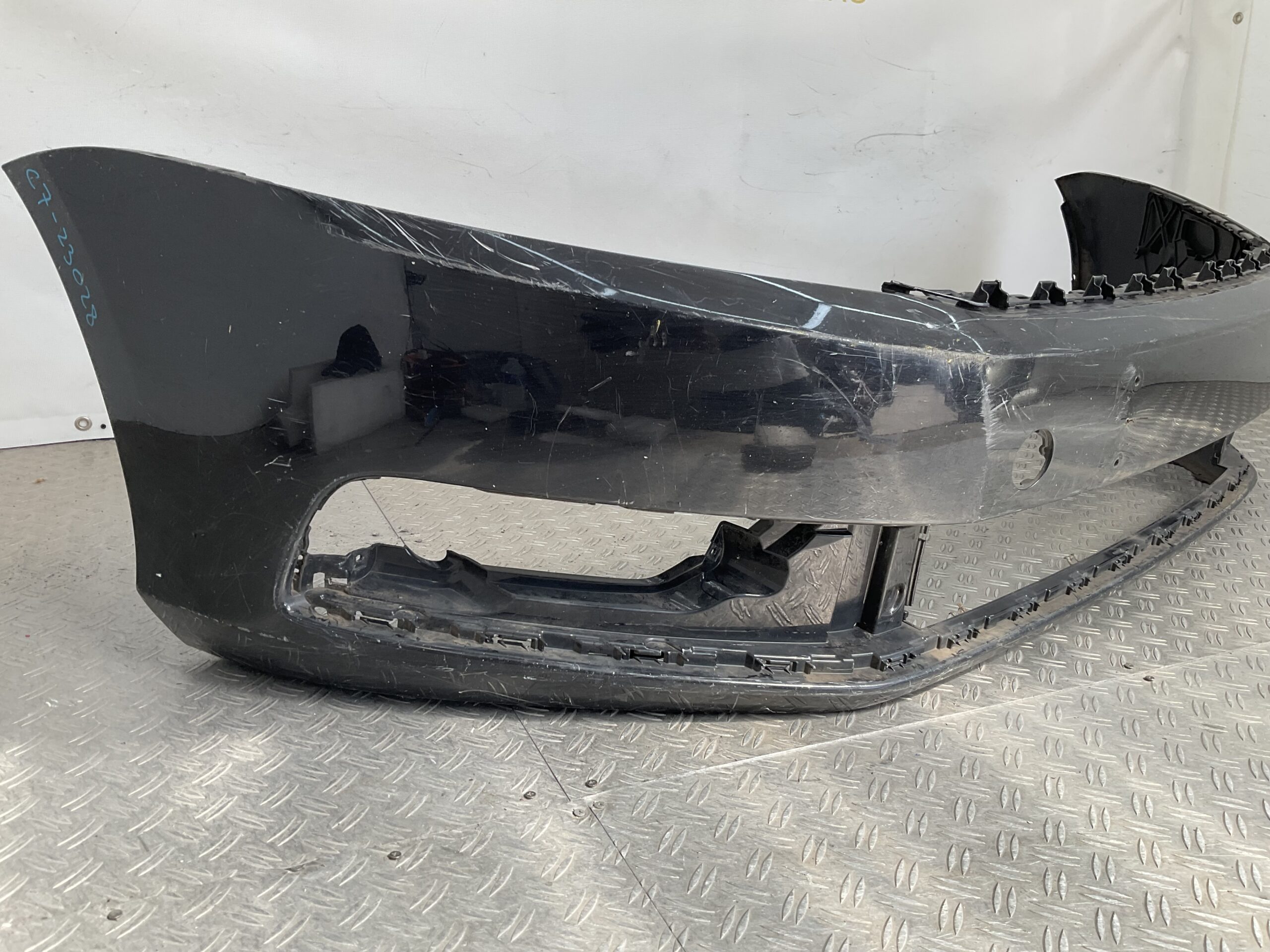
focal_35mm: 29
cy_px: 476
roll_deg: -2.8
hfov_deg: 61.7
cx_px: 635
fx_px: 1064
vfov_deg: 48.2
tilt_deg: -17.4
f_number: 1.8
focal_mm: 3
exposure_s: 1/245
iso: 16
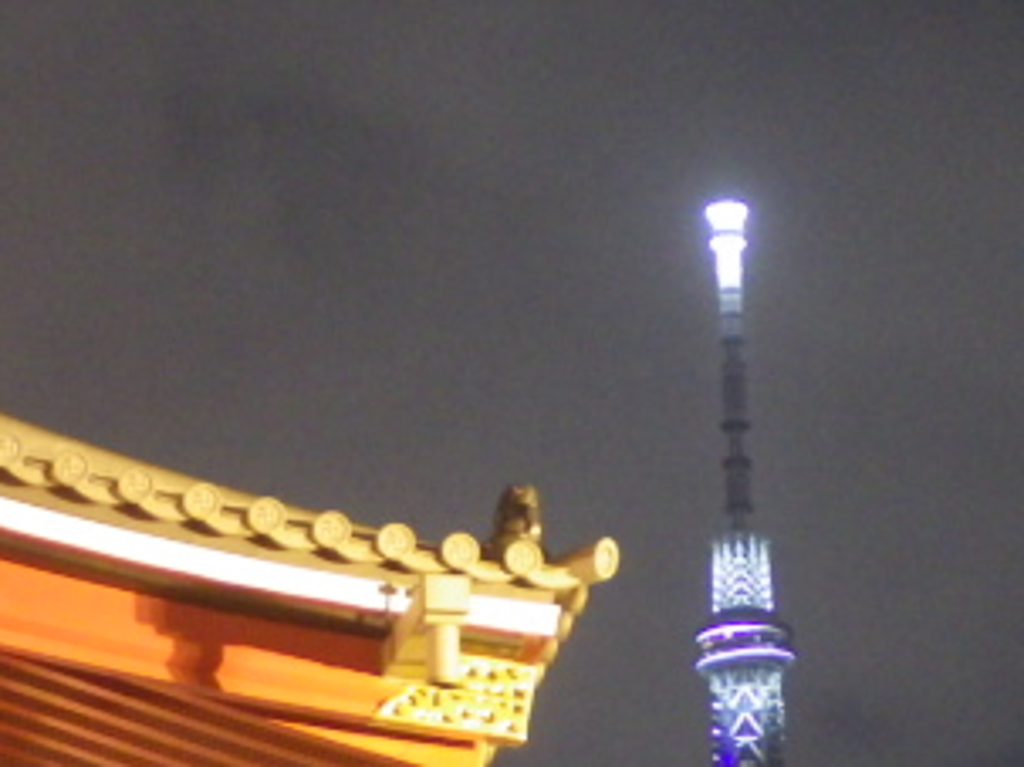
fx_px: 3874
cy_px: 564
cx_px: 618
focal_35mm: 131
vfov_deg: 11.3
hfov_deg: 15.0
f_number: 3.6
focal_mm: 11
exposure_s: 1/4
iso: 1600
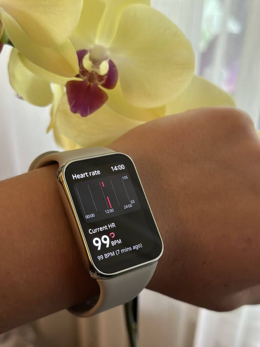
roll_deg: -3.2
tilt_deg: -34.0
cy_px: 174
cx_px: 130
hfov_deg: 30.3
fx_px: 481
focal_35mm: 48
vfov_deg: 39.7
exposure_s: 1/33
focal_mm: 6.86
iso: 320
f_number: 1.78
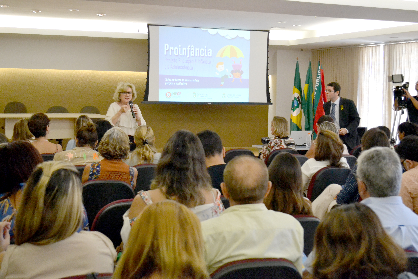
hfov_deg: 36.9
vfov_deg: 25.1
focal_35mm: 54
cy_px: 140
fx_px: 627
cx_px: 209
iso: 3200
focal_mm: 36
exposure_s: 1/320
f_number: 5
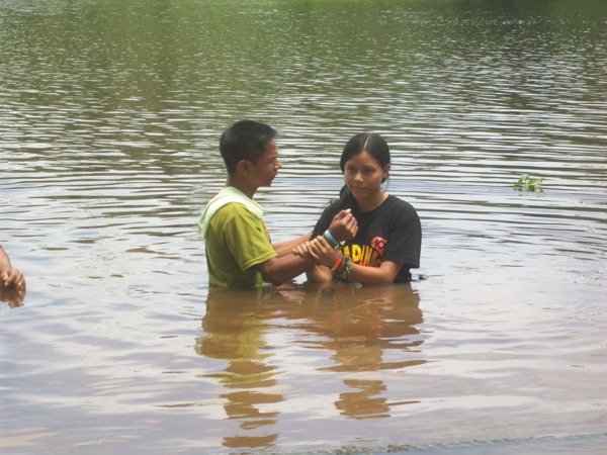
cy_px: 228
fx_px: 1894
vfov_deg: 13.7
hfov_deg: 18.2
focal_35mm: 108
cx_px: 304
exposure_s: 1/250
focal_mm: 18
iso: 64
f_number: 4.8
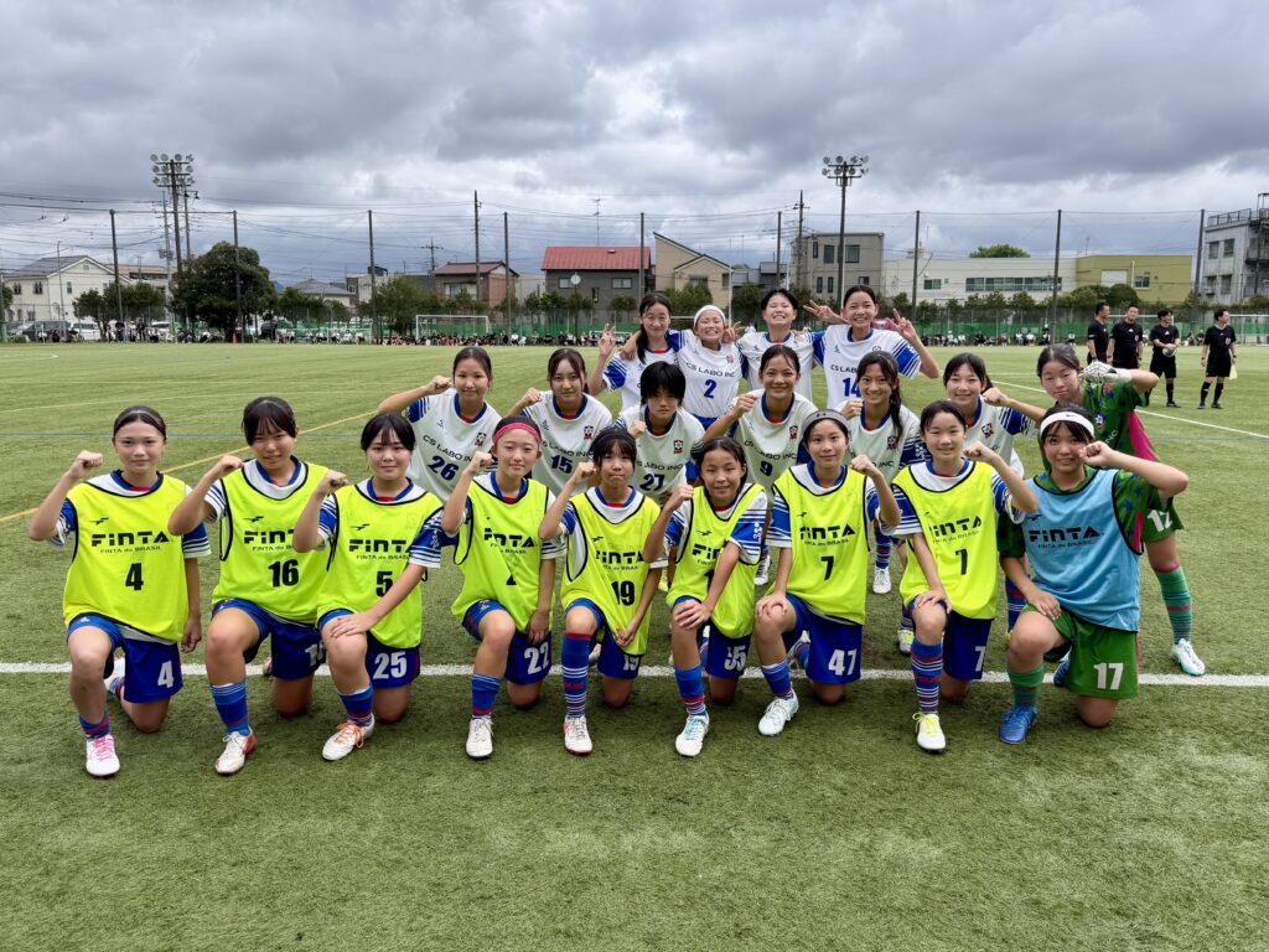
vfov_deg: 56.8
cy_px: 476
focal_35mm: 24
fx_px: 880
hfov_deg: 71.6
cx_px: 634
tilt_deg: -7.3
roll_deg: -0.1
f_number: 1.78
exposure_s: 1/3021
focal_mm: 6.76
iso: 80
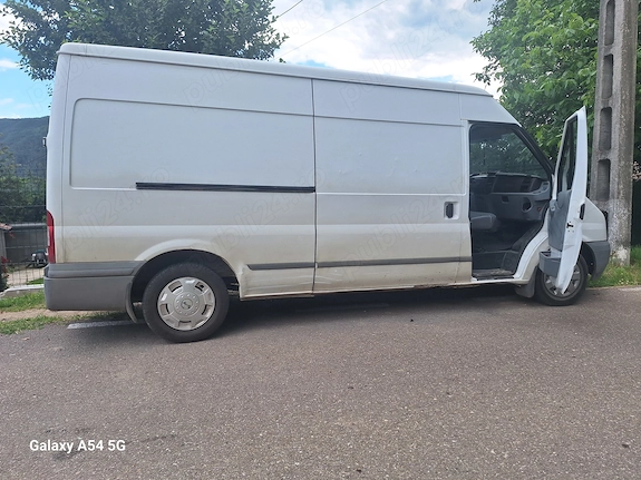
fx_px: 444
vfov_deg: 56.8
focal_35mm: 24
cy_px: 233
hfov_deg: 71.6
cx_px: 332
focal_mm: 5.54
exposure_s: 1/1138
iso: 40
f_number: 1.8
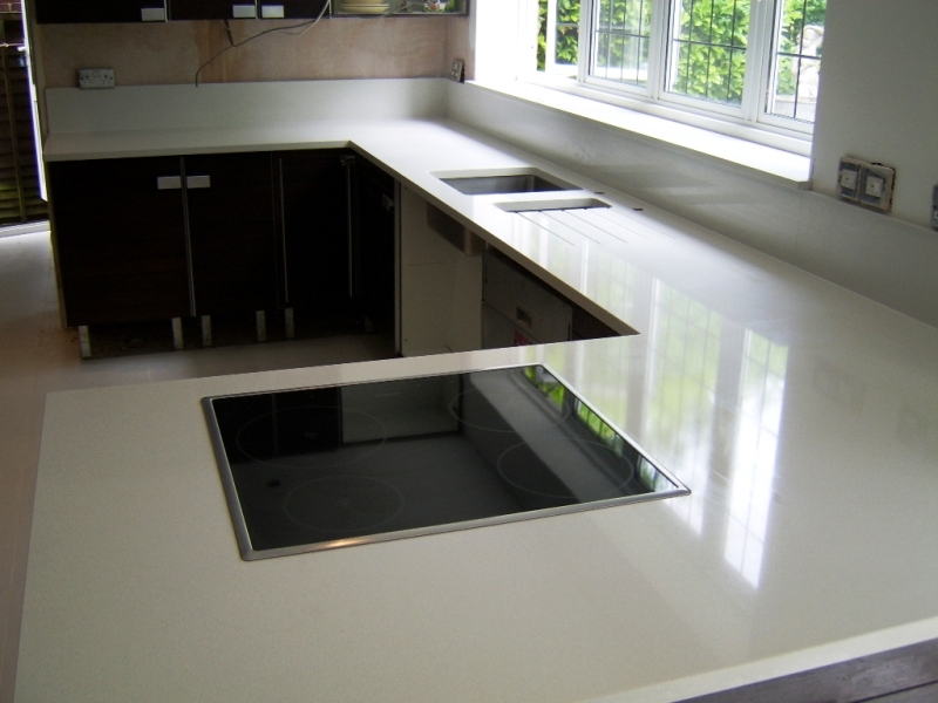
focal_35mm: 31
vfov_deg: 45.4
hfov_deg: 58.4
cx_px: 469
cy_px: 352
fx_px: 840
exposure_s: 1/114
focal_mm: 8.13
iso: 71
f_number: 2.7
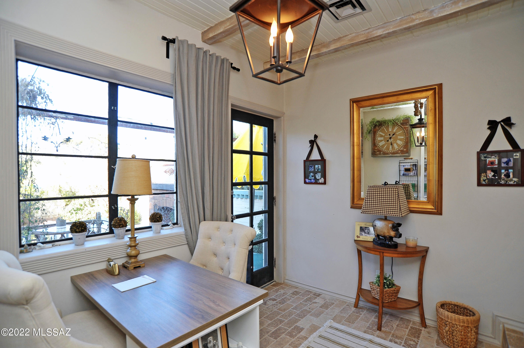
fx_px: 262
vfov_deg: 67.3
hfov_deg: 90.0
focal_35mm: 18
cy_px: 174
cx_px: 262
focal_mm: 18
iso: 640
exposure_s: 1/125
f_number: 6.3
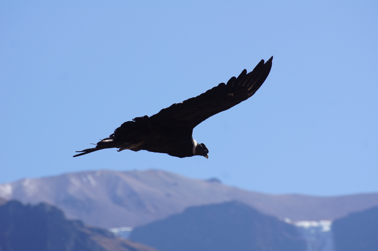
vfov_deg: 3.7
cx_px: 189
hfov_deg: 5.5
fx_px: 3933
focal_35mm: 375
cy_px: 126
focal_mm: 250
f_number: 7.1
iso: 100
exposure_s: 1/400
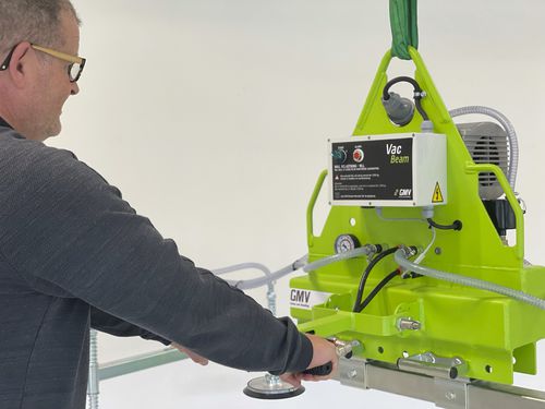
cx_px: 272
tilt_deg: -3.1
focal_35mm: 52
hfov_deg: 36.8
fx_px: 819
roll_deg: +0.5
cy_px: 204
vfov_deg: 28.0
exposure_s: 1/100
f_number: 2
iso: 200
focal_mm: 6
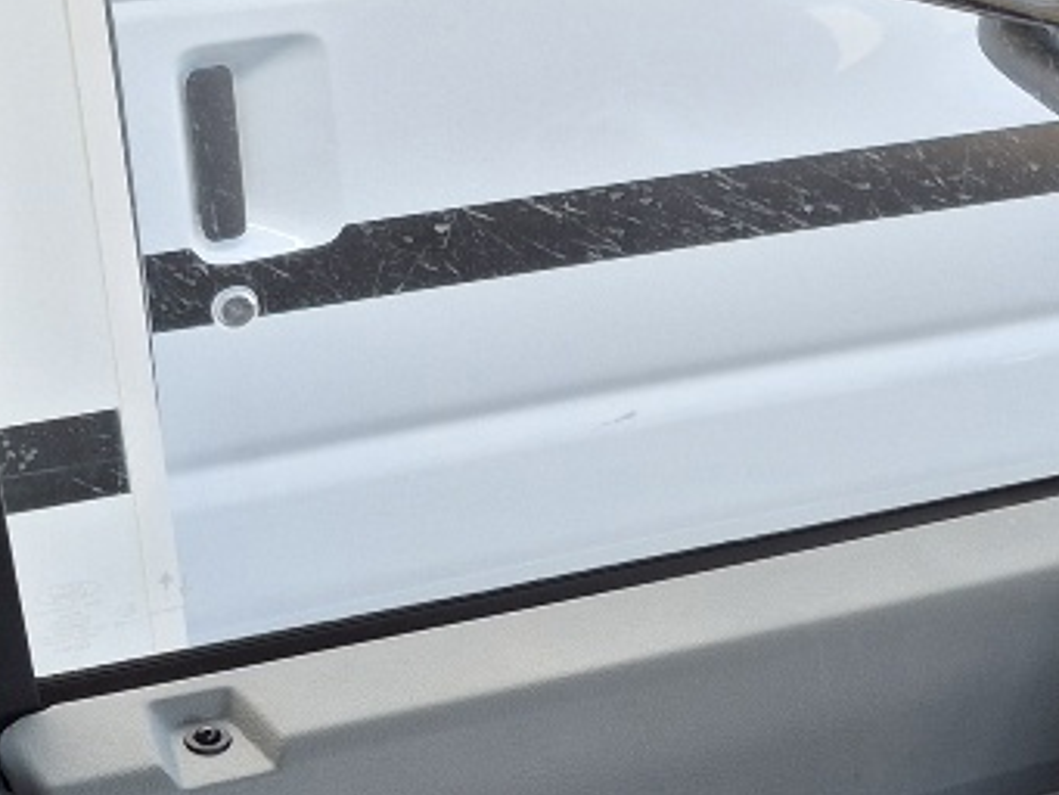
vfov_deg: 13.5
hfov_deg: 17.8
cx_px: 1062
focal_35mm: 108
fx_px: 3305
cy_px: 857
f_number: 1.8
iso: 50
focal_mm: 5.4
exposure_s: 1/182
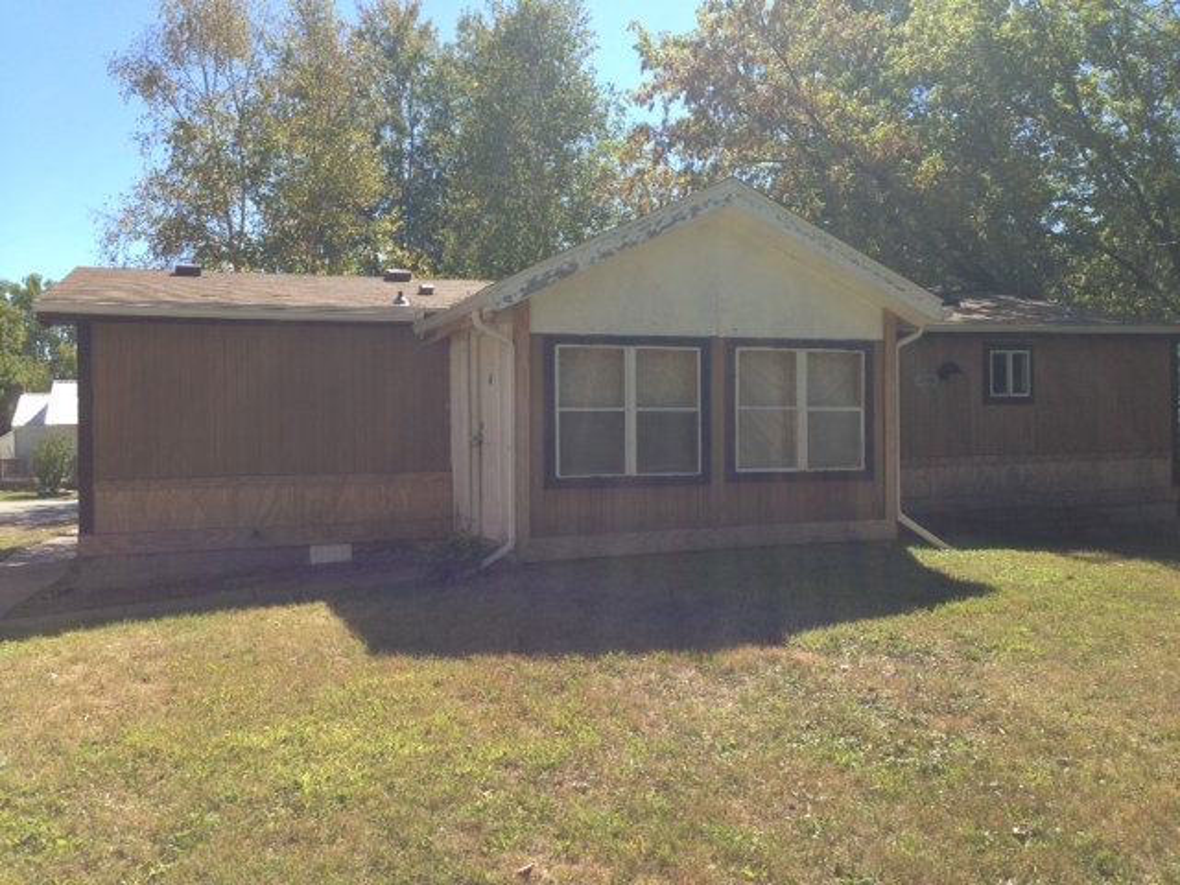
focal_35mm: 33
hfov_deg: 55.4
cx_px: 590
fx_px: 1125
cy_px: 442
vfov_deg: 42.9
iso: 50
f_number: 2.4
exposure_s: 1/951
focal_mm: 4.13
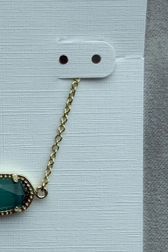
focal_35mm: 115
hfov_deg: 11.8
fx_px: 805
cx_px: -8
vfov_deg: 17.7
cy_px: 179
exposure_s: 1/846
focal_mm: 6.76
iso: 64
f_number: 1.78
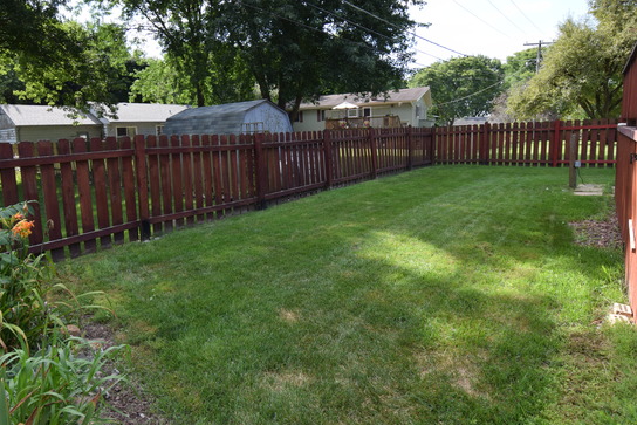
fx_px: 359
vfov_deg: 61.0
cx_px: 281
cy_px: 183
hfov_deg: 82.8
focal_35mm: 20
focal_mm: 11.5
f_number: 8
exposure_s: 1/250
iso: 400
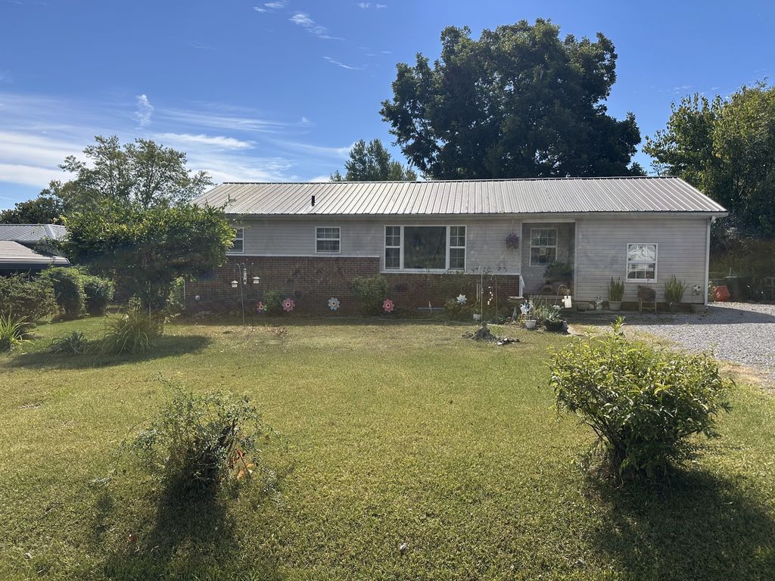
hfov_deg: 71.6
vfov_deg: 56.8
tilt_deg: -2.4
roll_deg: -1.7
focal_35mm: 24
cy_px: 290
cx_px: 388
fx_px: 537
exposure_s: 1/4348
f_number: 1.78
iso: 80
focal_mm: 6.86
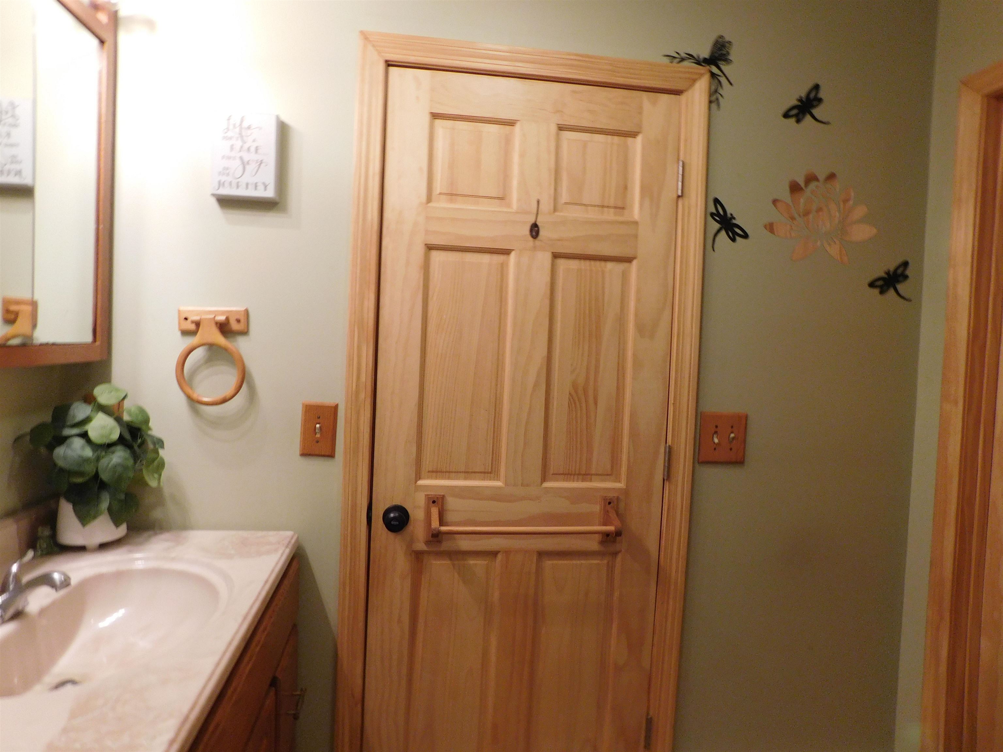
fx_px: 666
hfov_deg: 73.9
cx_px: 502
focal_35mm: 23
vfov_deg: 58.9
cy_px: 376
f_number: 3
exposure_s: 1/30
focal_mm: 4
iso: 250
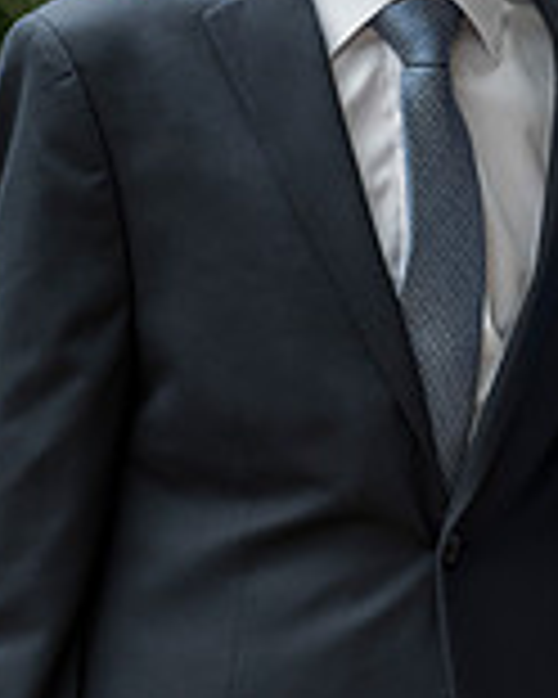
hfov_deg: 3.8
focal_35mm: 409
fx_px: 8443
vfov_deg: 4.7
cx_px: 428
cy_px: 261
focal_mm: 150
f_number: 3.5
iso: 400
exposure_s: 1/500
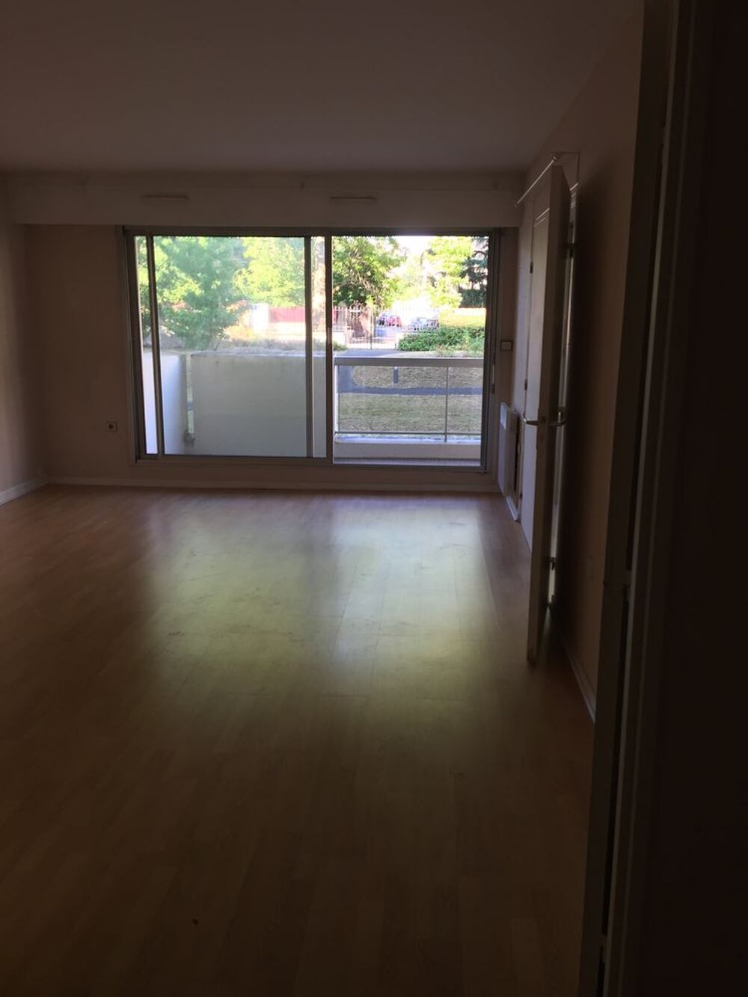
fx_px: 835
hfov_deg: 48.2
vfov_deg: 61.7
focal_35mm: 29
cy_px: 498
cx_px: 374
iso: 40
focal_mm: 4.15
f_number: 2.2
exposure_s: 1/50
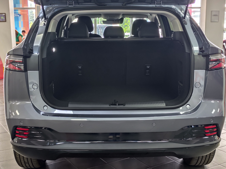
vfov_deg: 31.5
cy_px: 84
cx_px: 113
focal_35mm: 46
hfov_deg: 41.2
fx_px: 300
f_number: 1.65
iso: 640
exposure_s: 1/25
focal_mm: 6.19
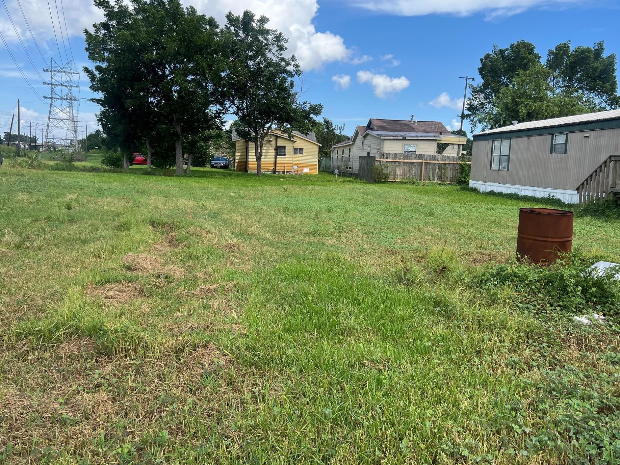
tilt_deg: -7.0
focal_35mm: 29
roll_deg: -2.5
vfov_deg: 48.1
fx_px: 519
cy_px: 206
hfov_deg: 61.7
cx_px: 309
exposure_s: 1/2695
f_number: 1.5
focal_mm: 5.7
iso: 50
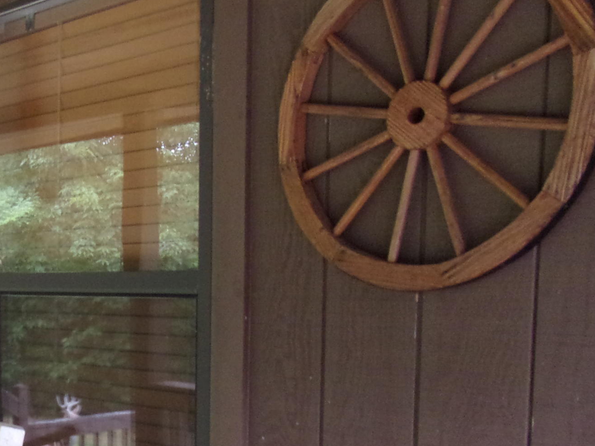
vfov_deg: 26.0
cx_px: -47
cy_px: 370
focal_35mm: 55
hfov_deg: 31.3
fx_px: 945
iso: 172
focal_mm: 4.3
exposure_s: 1/34
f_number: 3.3
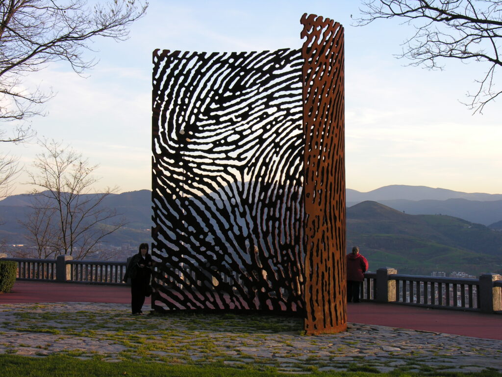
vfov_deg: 20.7
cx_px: 251
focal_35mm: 71
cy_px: 188
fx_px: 1030
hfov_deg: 27.4
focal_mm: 18
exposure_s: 1/80.8
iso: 50
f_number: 4.7
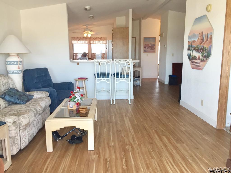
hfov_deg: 61.7
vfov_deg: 48.2
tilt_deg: -9.6
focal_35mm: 29
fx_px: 194
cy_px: 86
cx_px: 116
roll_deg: +0.3
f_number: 2.2
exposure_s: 1/30
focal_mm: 4.15
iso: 40
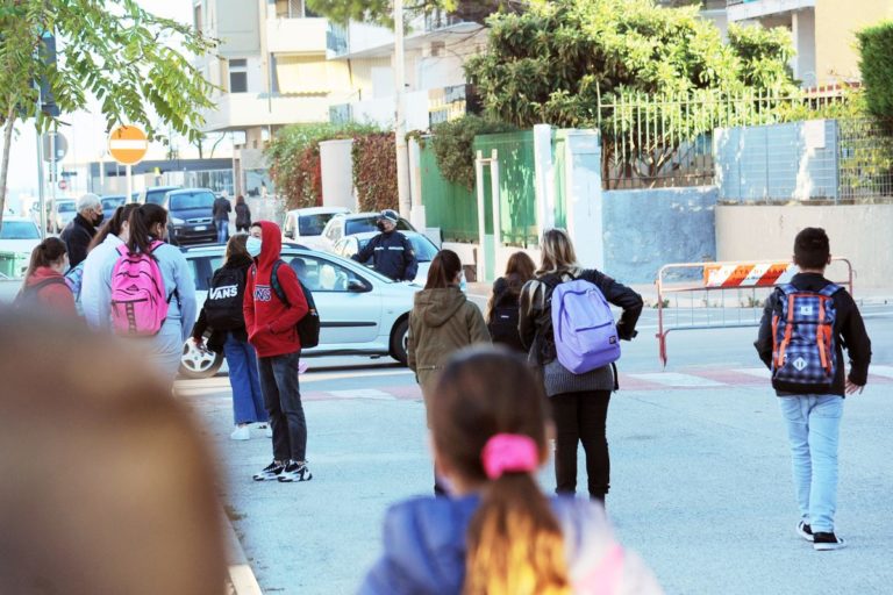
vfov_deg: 11.4
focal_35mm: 120
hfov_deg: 17.1
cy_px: 298
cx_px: 446
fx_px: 2976
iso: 500
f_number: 5.6
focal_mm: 120
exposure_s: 1/320
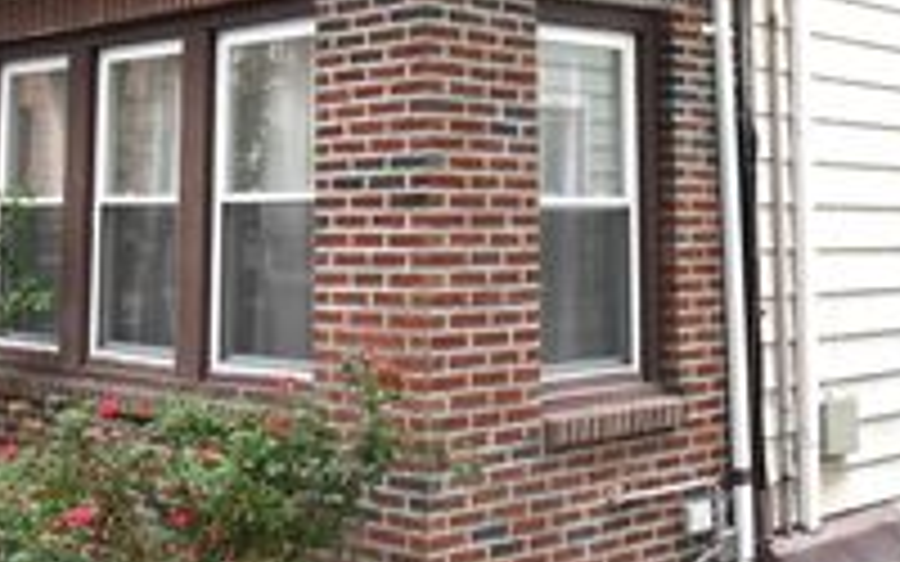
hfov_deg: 33.5
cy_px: 16
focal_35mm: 61
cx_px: 423
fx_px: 1496
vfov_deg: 20.7
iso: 1600
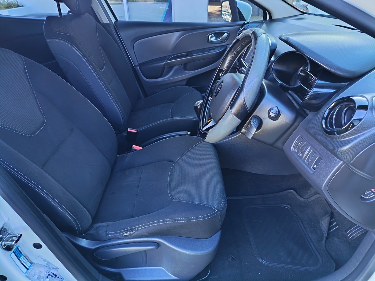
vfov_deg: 56.8
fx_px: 260
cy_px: 140
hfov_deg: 71.6
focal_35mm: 24
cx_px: 188
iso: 674
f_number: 1.75
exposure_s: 1/33.3
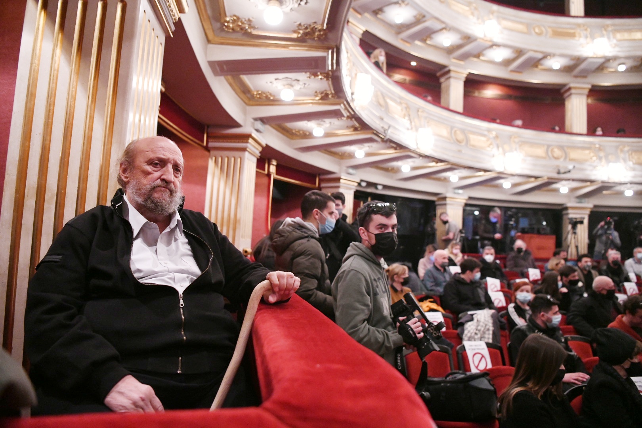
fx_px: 428
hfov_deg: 73.7
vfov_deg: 53.1
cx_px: 321
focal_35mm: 24
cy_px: 214
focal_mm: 24
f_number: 2.8
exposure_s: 1/60
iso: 5000
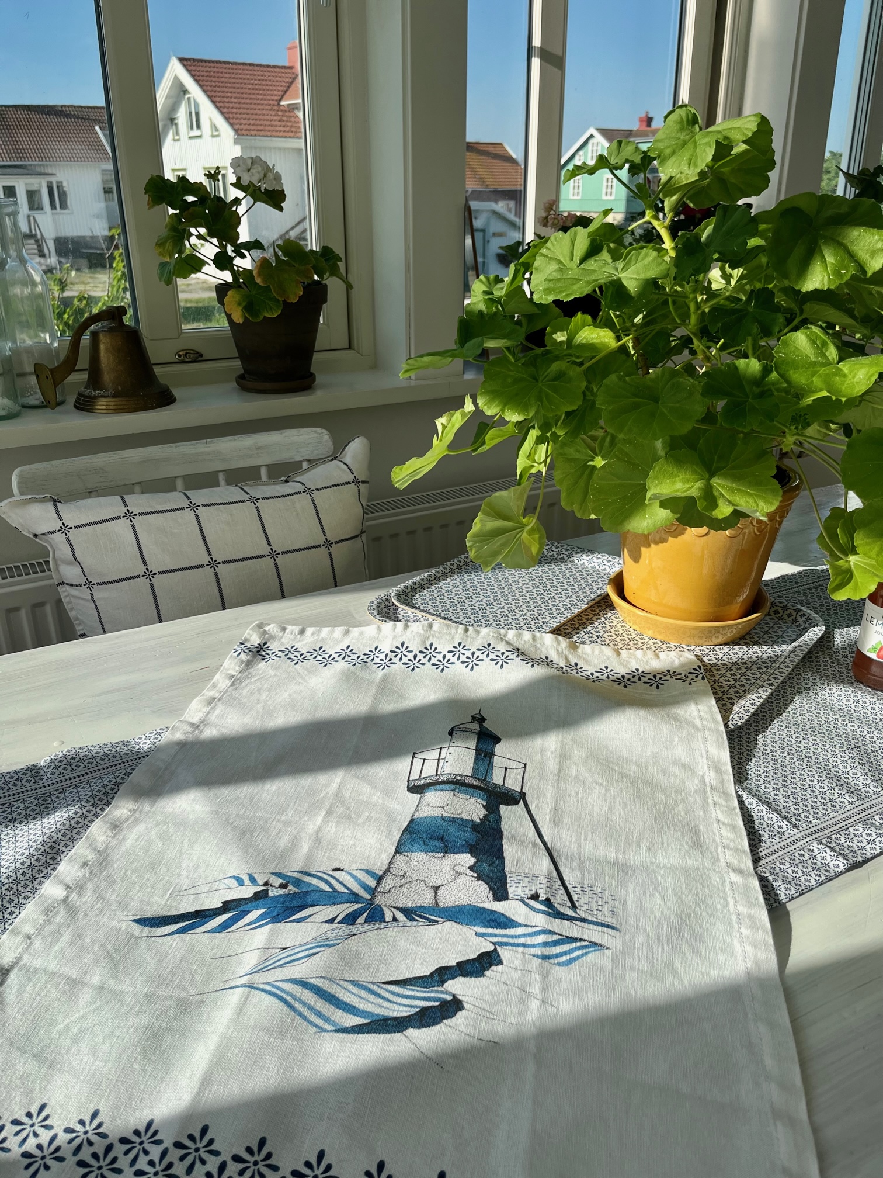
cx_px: 442
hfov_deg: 53.1
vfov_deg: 67.3
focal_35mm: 26
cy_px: 589
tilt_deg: -24.4
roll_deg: +0.2
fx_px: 884
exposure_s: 1/3311
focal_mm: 5.1
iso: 50
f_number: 1.6
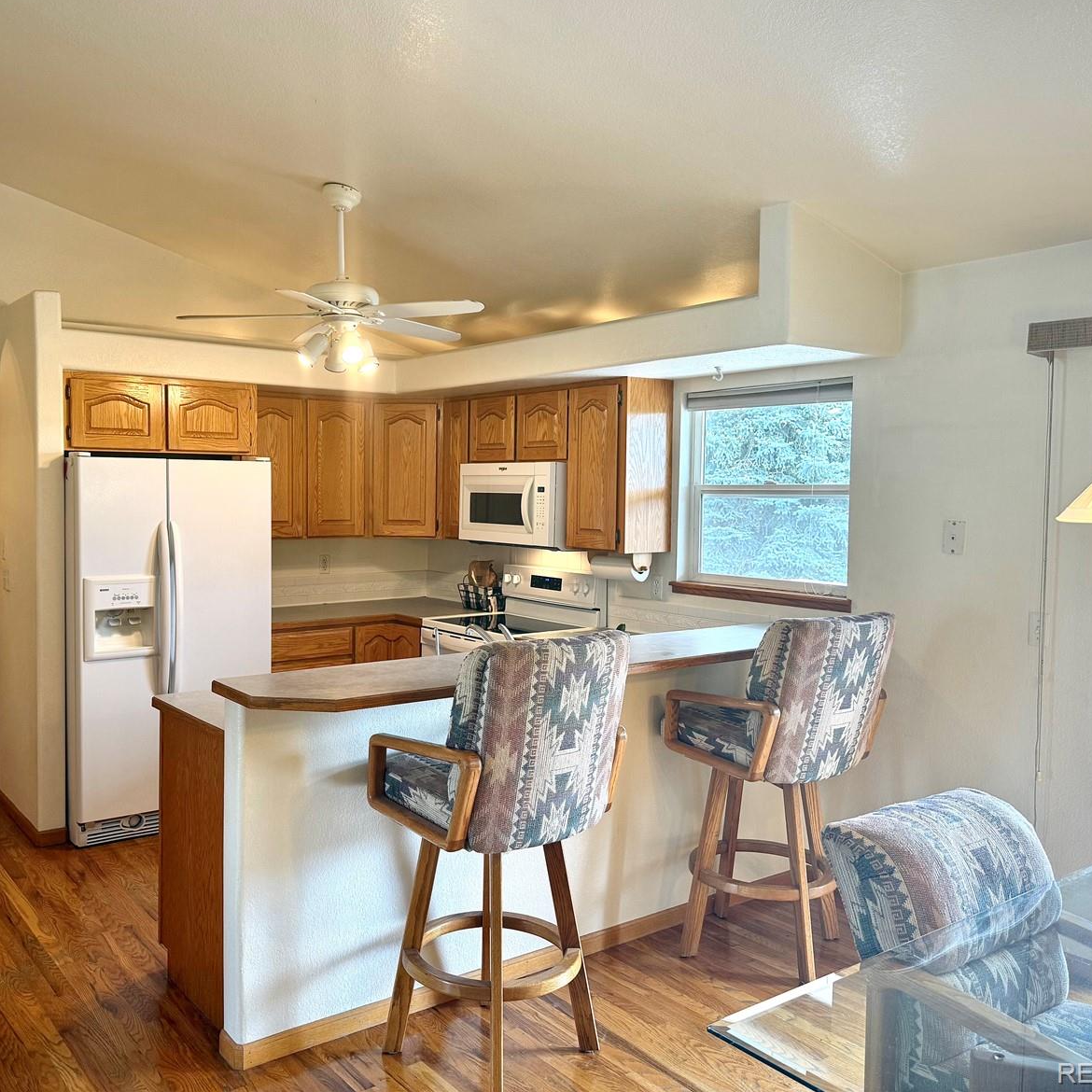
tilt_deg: -2.2
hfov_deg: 55.4
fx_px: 1035
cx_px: 462
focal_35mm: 29
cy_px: 533
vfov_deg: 55.6
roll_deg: -0.5
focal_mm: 6.76
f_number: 1.78
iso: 100
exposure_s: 1/60
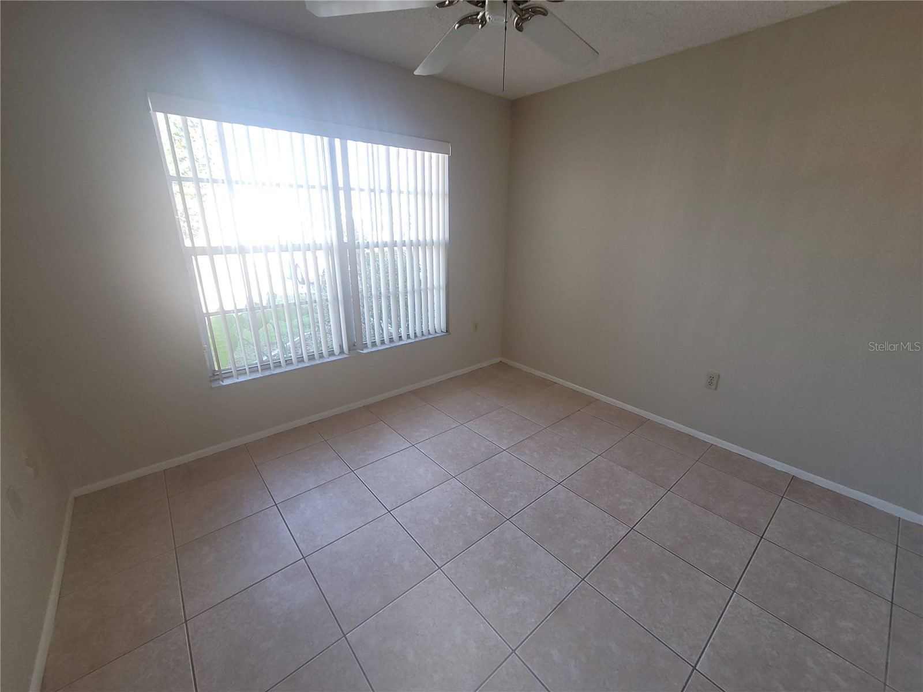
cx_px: 462
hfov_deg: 106.2
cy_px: 346
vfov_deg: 89.9
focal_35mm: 13
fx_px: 347
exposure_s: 1/60
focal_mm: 2.2
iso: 100
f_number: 2.2
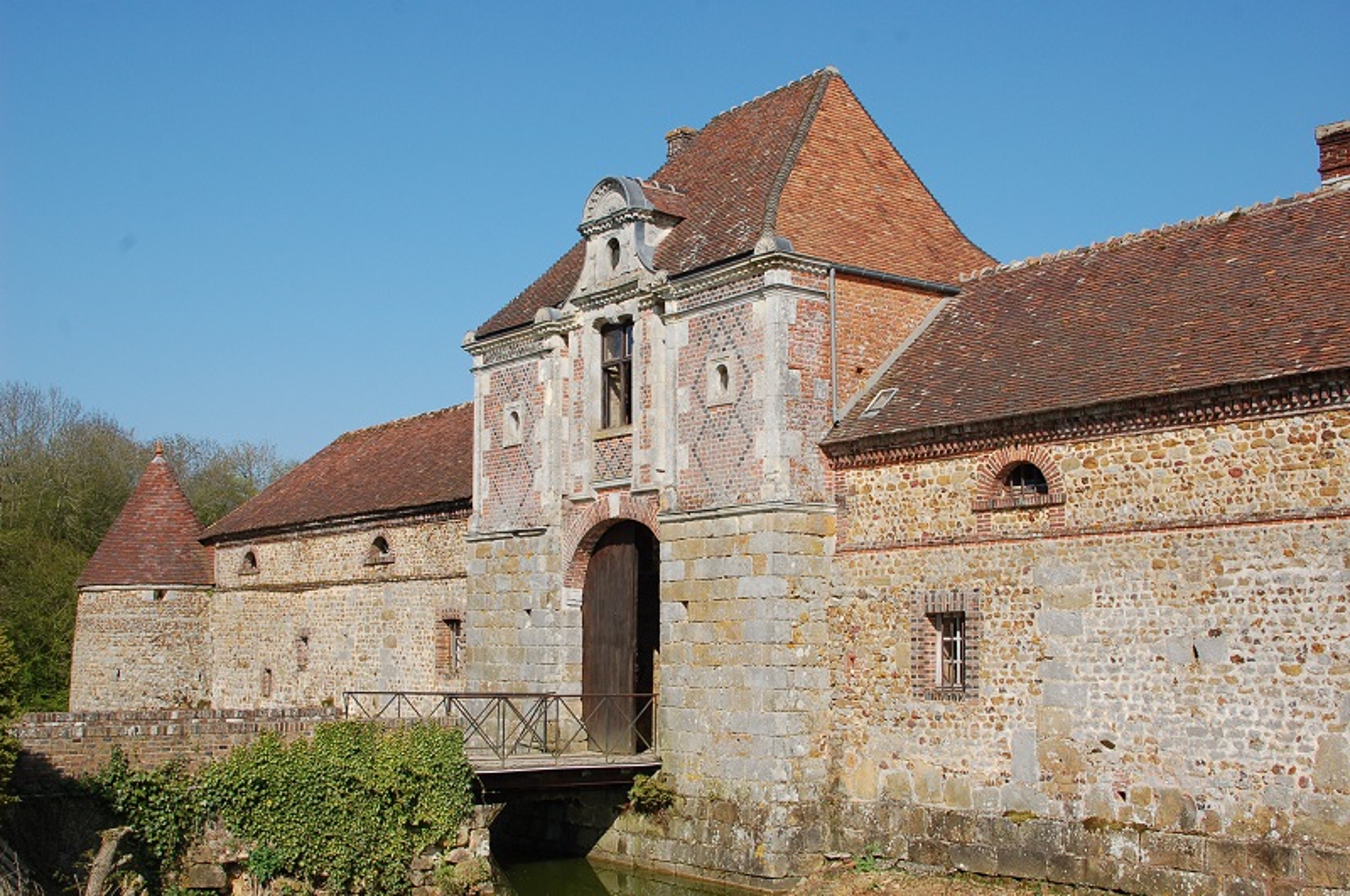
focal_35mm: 39
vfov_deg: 34.1
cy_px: 448
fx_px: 1460
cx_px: 675
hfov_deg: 49.6
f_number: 10
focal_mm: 26
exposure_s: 1/400
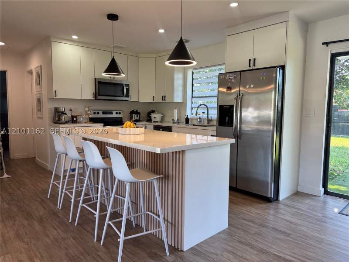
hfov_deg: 71.6
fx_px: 242
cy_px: 131
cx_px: 174
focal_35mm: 24
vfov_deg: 56.8
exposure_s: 1/120
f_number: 1.78
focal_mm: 6.76
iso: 64
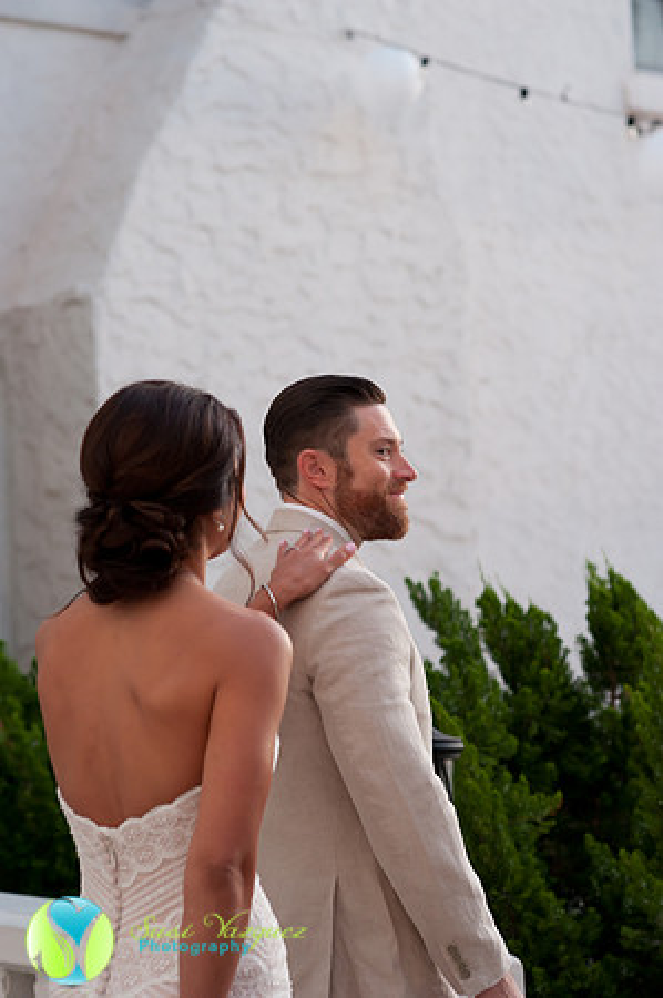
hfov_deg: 16.0
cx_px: 332
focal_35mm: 85
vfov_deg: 23.9
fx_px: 2353
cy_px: 499
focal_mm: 85
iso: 1250
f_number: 4
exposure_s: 1/60
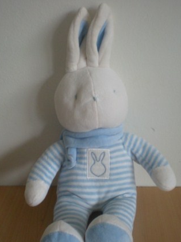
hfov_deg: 30.9
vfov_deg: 40.3
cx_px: 97
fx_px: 328
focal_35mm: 47
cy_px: 138
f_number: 3.1
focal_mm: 6.3
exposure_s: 1/8
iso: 299
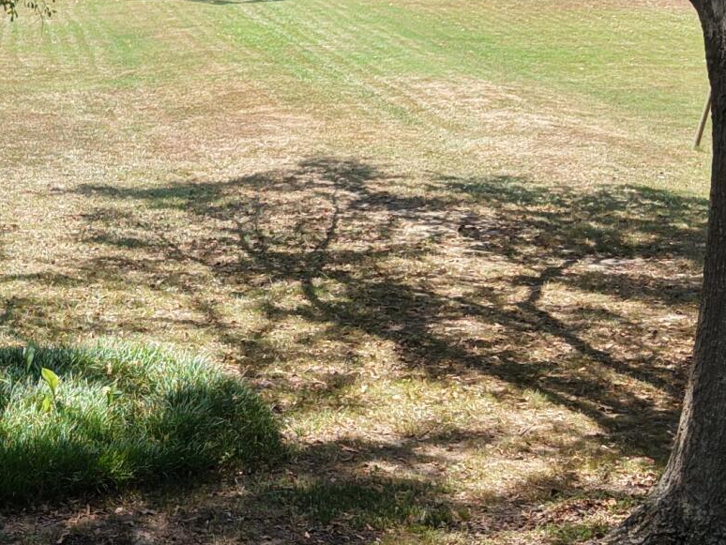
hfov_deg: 20.5
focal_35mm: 93
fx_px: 1951
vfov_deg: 15.9
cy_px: 204
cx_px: 38
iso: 100
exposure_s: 1/25
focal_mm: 8.67
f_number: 1.8
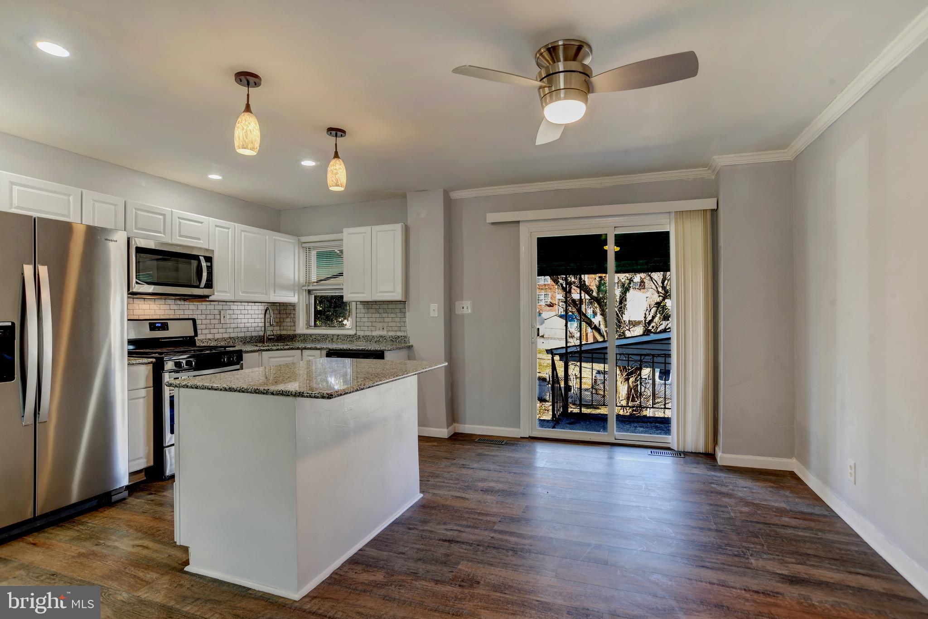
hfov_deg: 90.0
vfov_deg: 67.4
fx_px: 464
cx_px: 464
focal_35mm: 18
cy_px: 310
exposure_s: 1/4
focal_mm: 18
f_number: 9
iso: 400
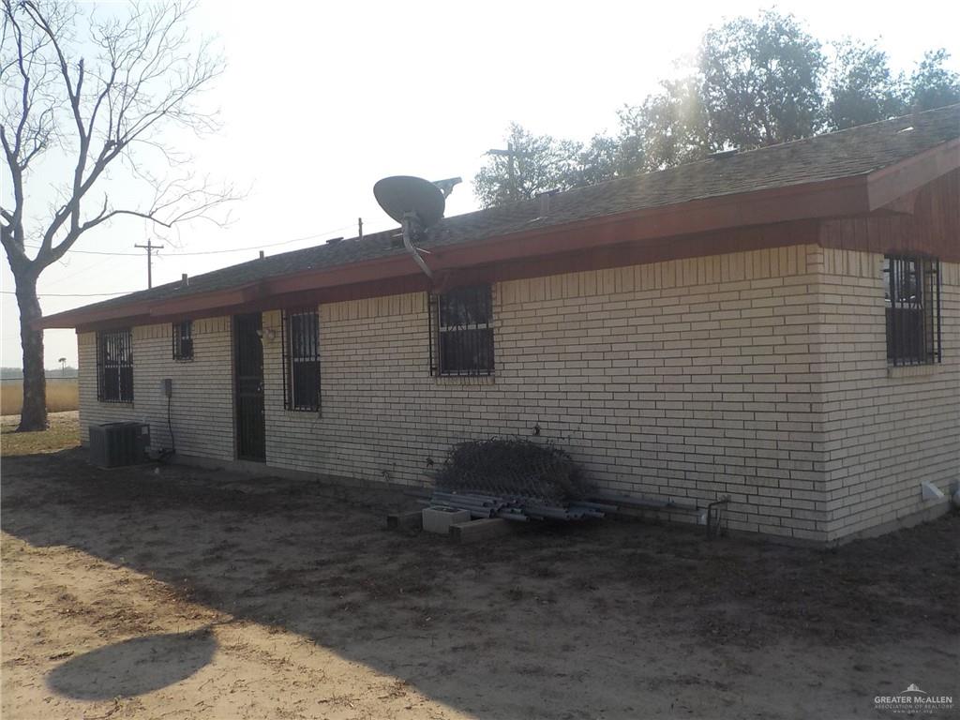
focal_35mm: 30
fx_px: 832
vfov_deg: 46.8
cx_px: 480
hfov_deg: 60.0
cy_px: 360
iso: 125
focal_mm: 4.1
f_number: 3.3
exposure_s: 1/1250
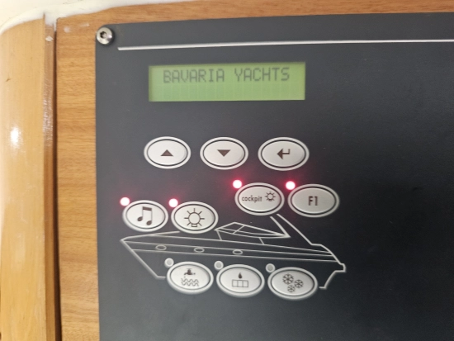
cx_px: 227
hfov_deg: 73.9
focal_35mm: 23
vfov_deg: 58.9
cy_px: 170
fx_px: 302
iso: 800
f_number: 1.7
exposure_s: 1/50
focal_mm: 6.3
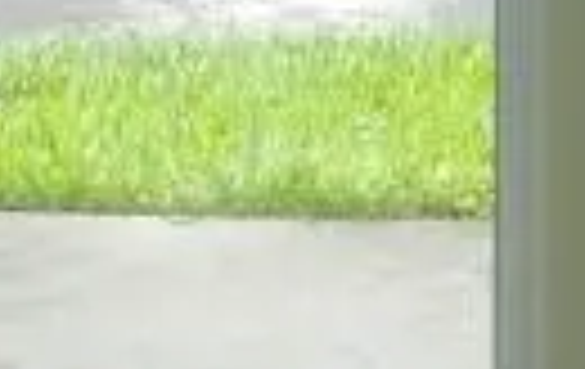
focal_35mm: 233
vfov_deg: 5.2
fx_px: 3724
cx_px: 315
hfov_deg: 9.0
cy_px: -968
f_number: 2.7
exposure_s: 1/160
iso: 80
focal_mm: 5
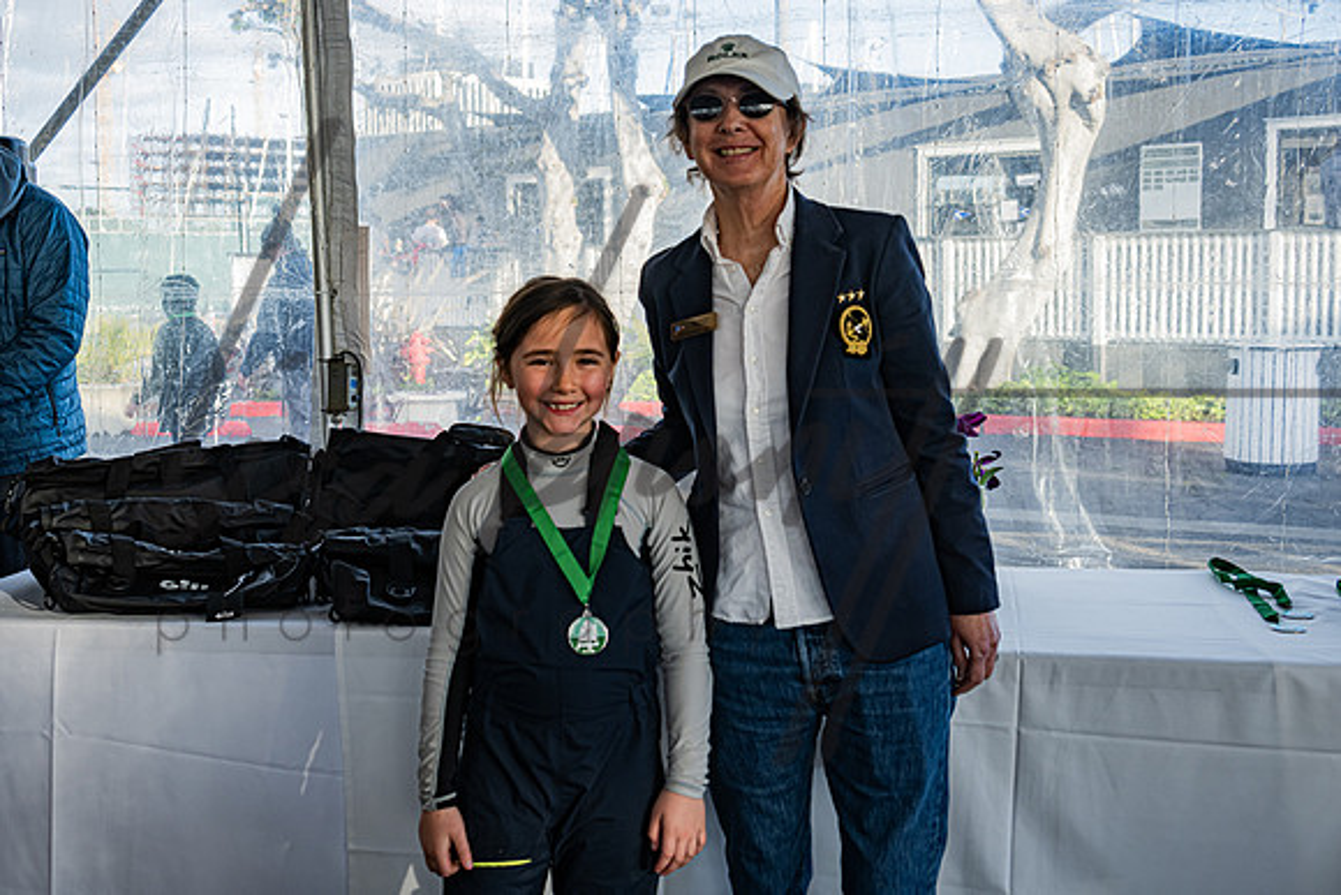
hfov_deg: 43.5
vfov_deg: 29.9
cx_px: 565
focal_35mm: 45
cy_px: 377
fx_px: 1675
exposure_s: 1/250
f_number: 5
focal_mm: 37
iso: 220
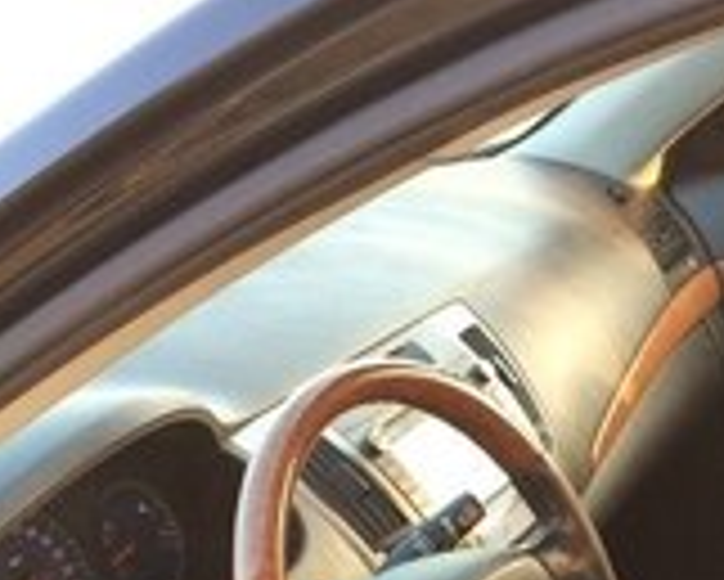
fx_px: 1865
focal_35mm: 87
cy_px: 895
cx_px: 616
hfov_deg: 21.6
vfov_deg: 16.1
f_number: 2.2
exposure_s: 1/33
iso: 50
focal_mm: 4.15
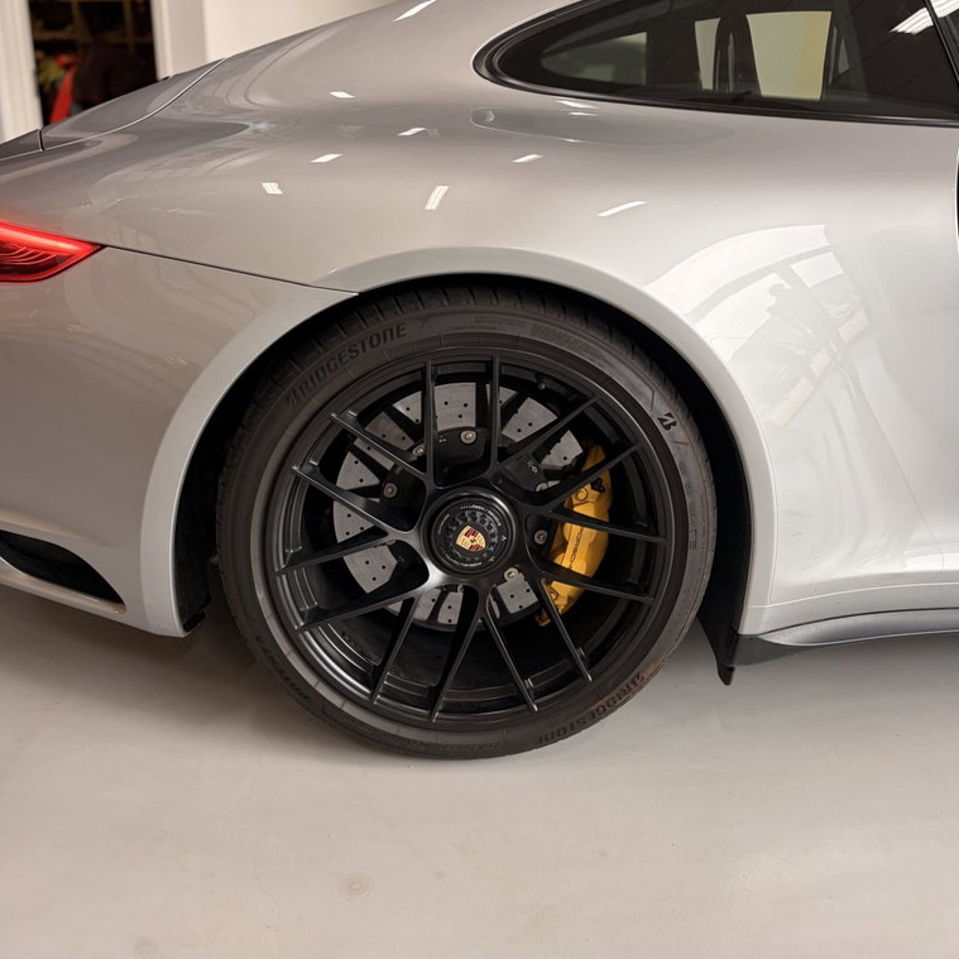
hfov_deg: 52.5
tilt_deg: -15.5
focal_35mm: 31
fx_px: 972
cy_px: 411
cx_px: 479
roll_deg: -1.8
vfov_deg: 52.3
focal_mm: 5.96
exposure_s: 1/50
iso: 80
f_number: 1.6
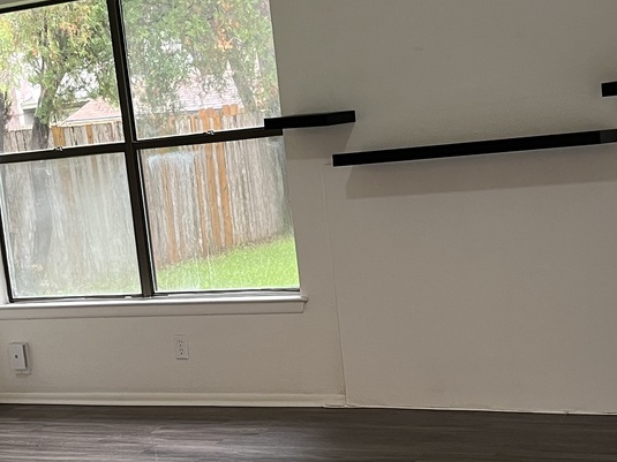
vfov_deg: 21.0
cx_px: 309
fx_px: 1247
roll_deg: +6.0
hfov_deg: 27.8
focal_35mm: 70
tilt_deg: -6.5
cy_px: 249
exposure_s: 1/60
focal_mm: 5.1
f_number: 1.6
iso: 80
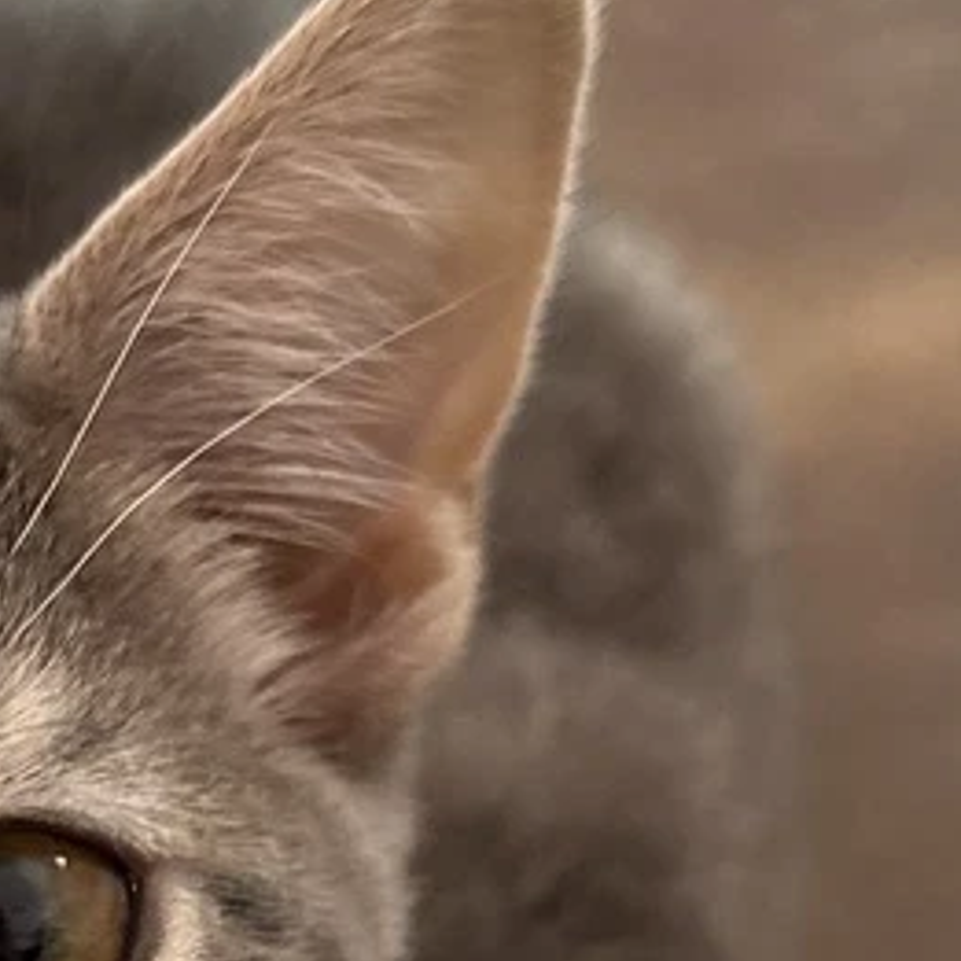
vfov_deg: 19.3
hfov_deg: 19.2
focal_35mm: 88
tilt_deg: -42.1
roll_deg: +2.5
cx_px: -7
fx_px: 2764
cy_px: 917
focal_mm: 5.96
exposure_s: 1/39
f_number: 1.6
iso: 640
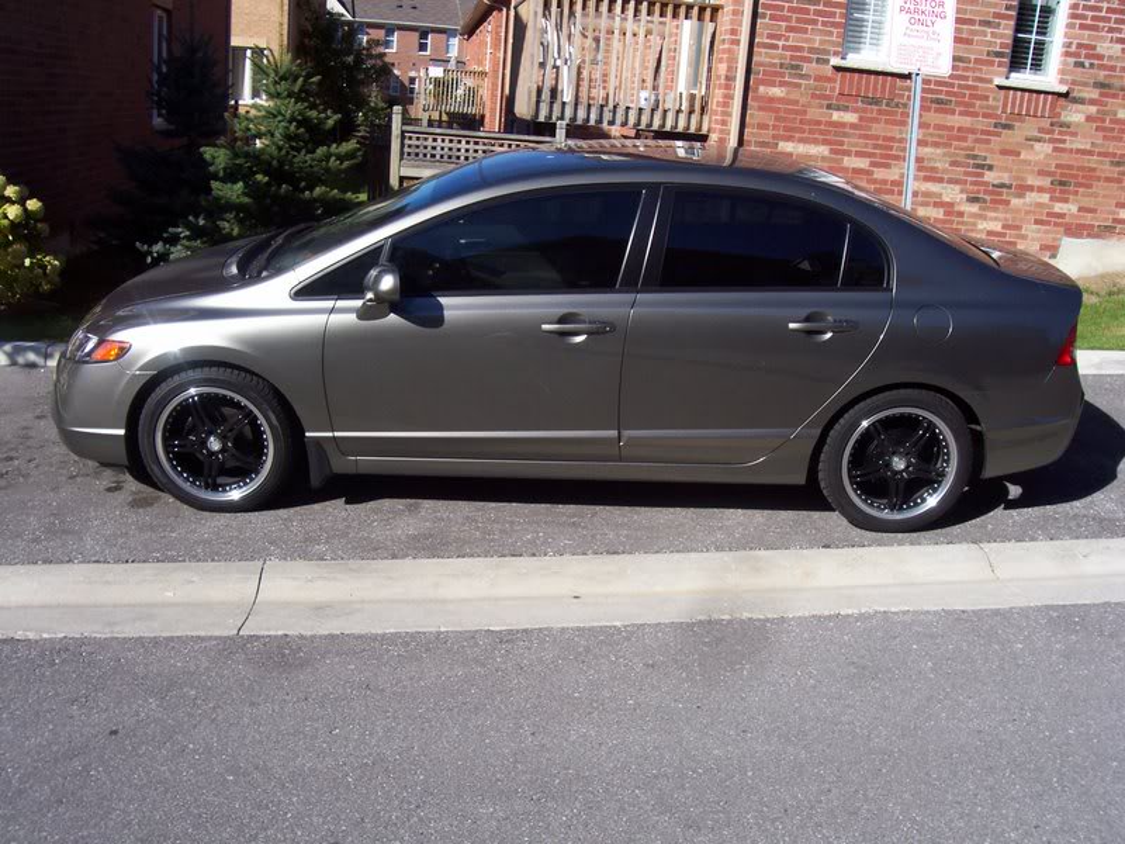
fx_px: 1105
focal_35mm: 34
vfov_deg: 41.8
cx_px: 562
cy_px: 422
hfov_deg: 54.0
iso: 80
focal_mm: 5.6
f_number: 5.1
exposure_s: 1/380
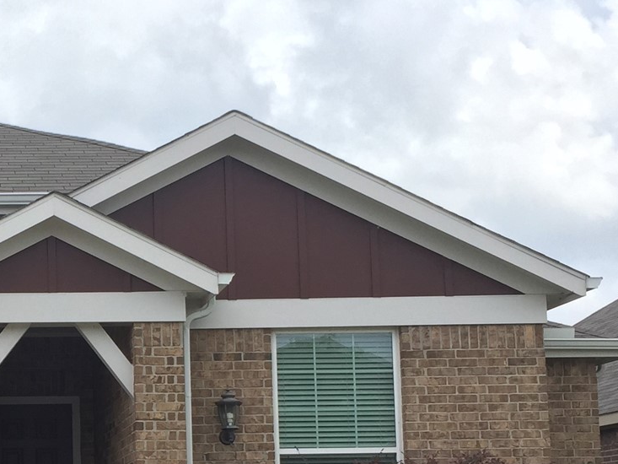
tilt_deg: +7.2
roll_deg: -0.3
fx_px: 1446
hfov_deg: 23.2
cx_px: 10
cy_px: 391
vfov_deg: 18.0
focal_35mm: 81
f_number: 2.2
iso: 32
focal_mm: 4.15
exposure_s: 1/1041
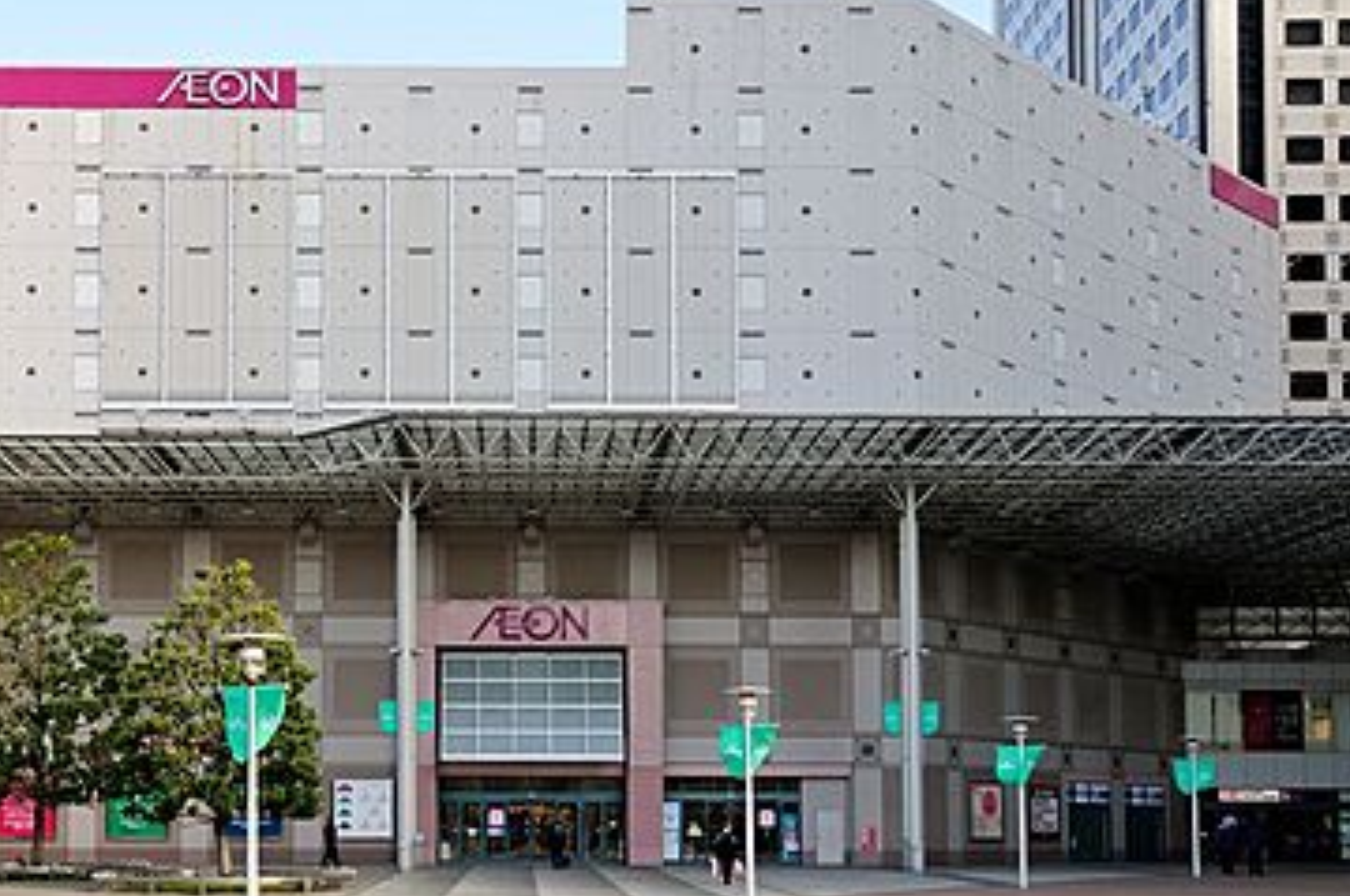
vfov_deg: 28.8
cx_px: 525
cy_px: 455
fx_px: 1746
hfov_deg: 42.0
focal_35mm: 47
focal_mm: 25
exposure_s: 1/160
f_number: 8
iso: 200
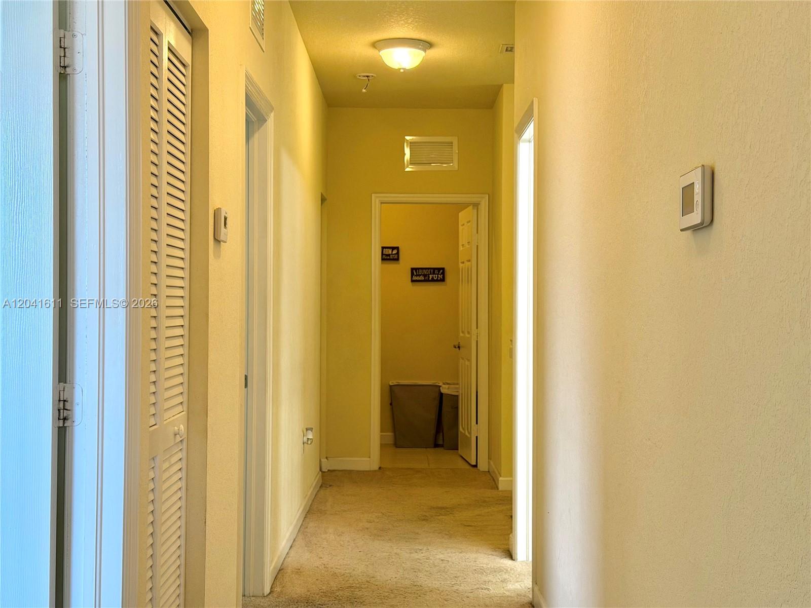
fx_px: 1125
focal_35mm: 48
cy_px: 304
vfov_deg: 30.3
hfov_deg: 39.7
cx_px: 406
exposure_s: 1/60
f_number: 1.78
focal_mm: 6.76
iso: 160
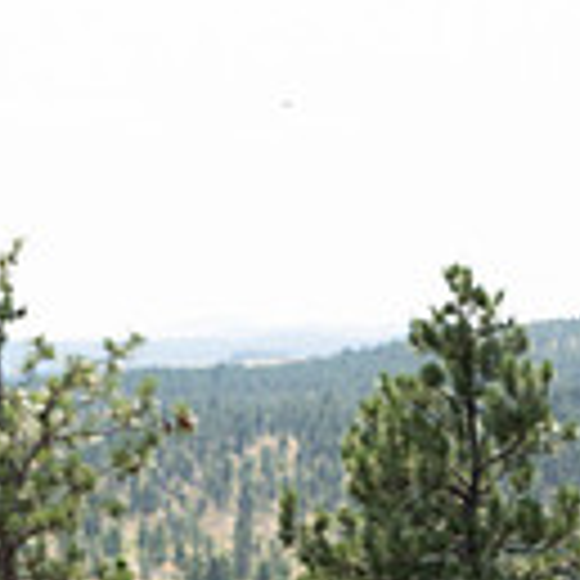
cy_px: 591
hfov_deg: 9.8
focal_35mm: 161
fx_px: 3052
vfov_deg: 10.8
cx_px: 1286
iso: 80
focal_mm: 42
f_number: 4.5
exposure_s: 1/400
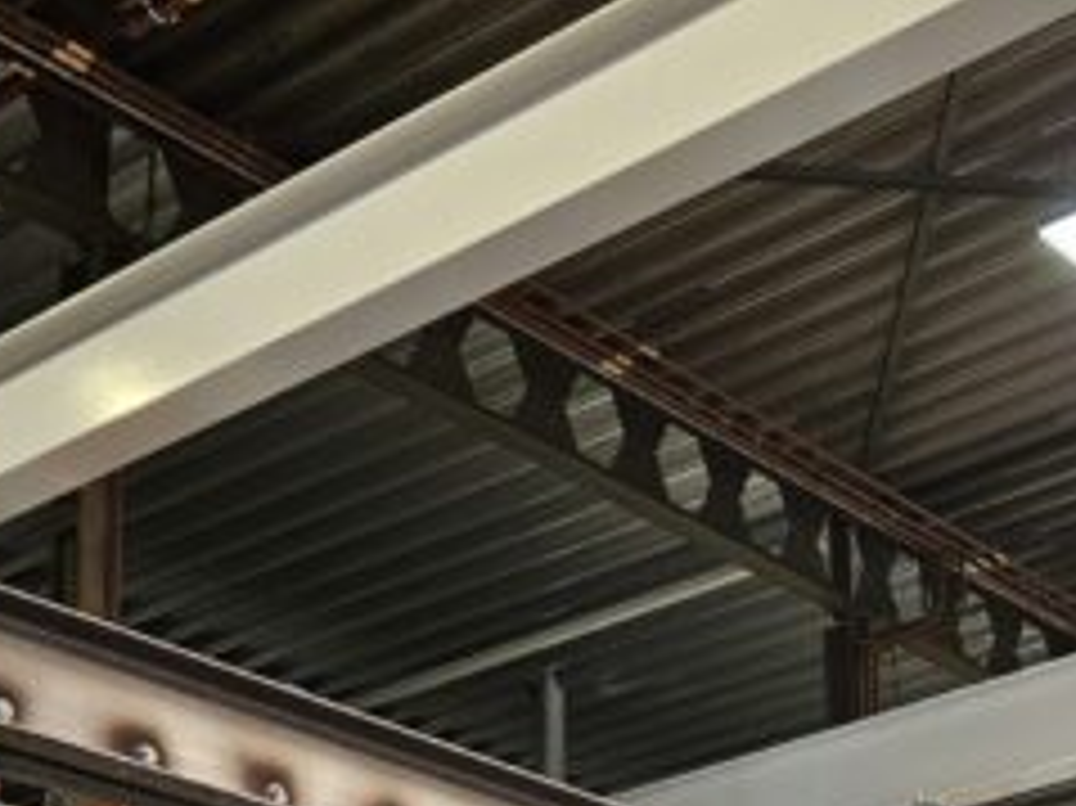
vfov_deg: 17.7
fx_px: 2299
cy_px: 1220
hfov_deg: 25.6
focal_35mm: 74
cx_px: 941
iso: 200
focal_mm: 5.4
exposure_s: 1/180
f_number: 1.8
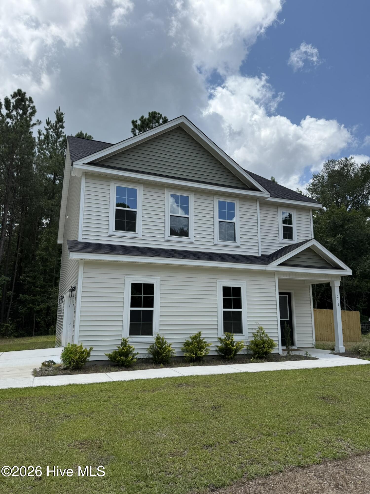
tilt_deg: +11.4
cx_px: 185
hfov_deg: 56.8
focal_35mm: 24
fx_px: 342
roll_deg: -0.4
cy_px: 247
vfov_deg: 71.6
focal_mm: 6.76
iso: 100
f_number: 1.78
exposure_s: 1/6173
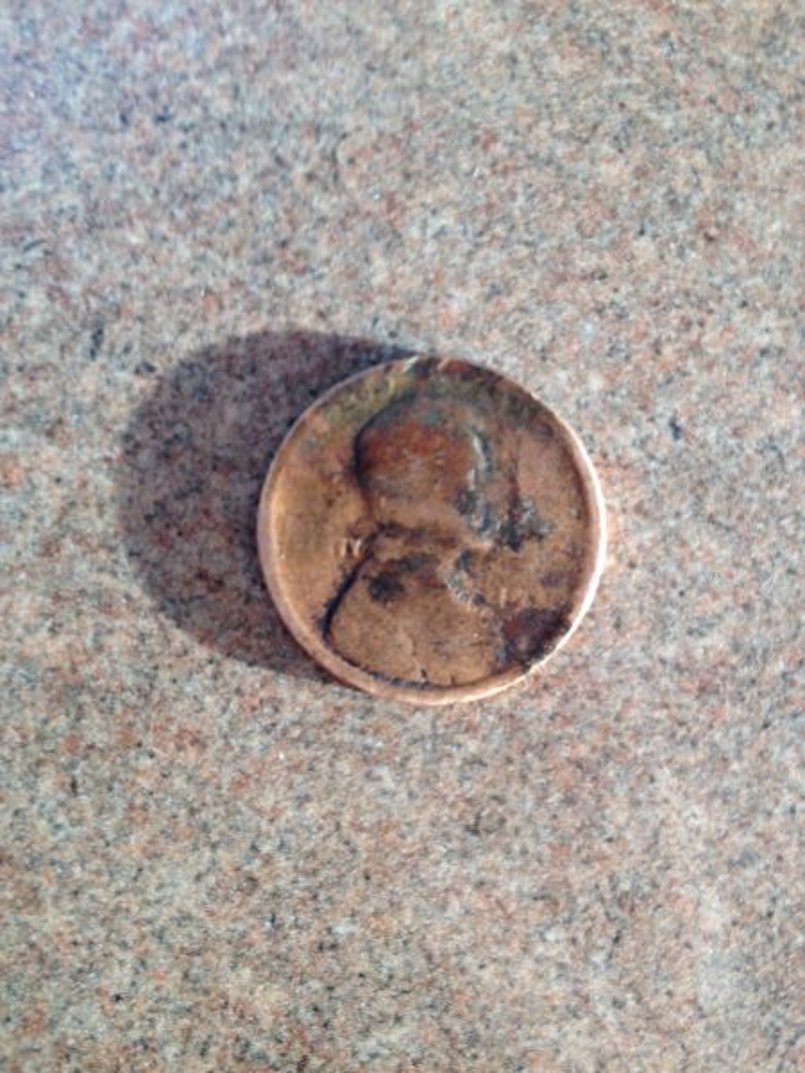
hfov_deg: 40.7
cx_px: 402
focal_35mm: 35
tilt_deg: -88.0
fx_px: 1085
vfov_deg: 52.6
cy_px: 536
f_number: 2.4
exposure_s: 1/24
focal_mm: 4.28
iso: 50
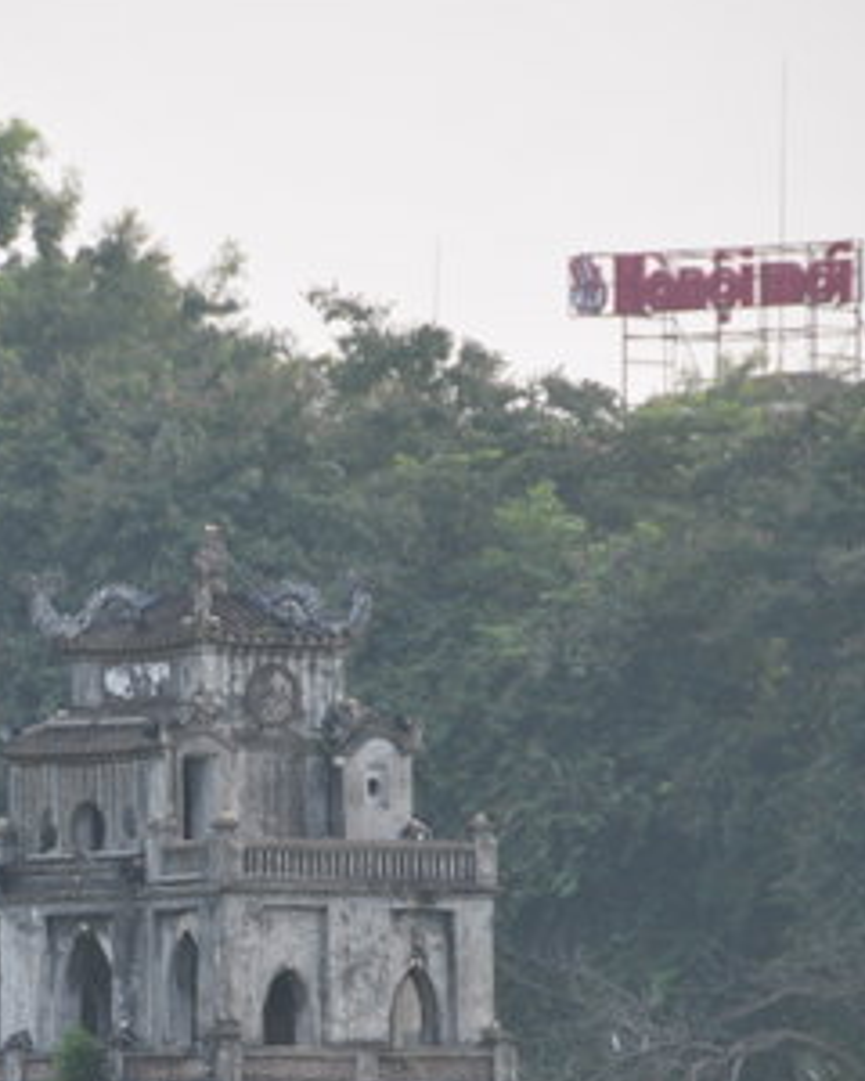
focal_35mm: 564
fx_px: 18048
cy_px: 886
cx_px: 205
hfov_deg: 2.7
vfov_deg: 3.4
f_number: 6.3
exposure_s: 1/160
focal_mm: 200
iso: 200
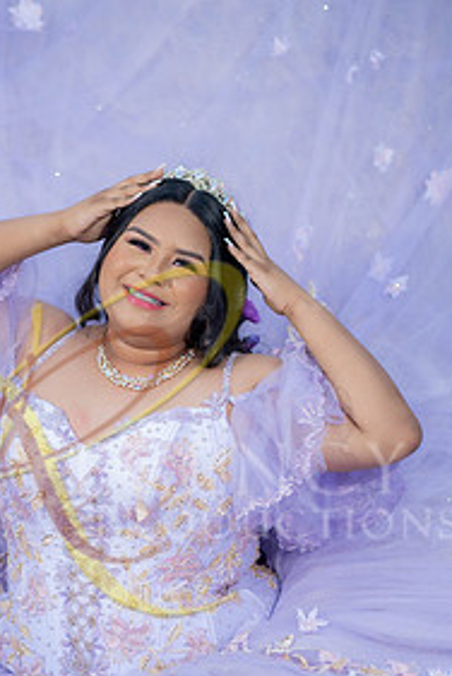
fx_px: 2555
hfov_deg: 10.1
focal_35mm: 136
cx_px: 135
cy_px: 440
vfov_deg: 15.0
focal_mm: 85
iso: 125
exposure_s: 1/1600
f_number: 1.8
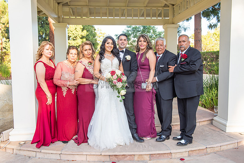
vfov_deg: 38.9
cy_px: 82
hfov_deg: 55.8
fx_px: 230
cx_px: 122
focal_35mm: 34
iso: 200
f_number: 5.6
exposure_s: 1/160
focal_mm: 34
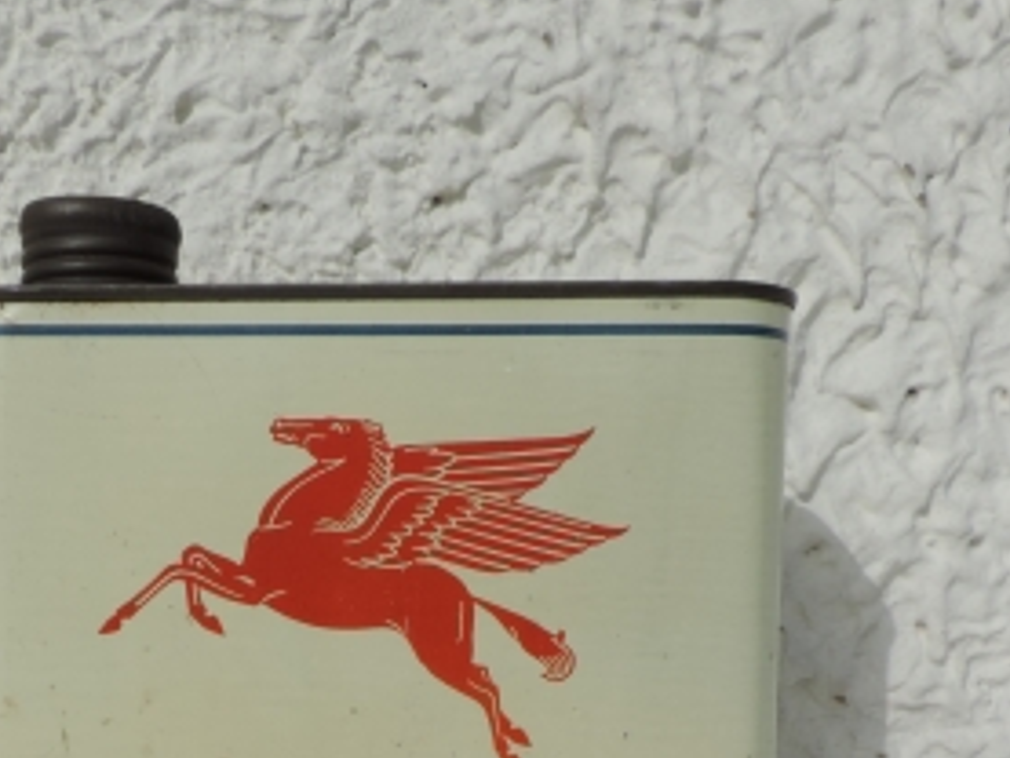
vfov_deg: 26.5
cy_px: 769
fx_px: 1518
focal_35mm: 52
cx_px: 325
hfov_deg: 36.4
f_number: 4.7
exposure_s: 1/1250
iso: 80
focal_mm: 4.3
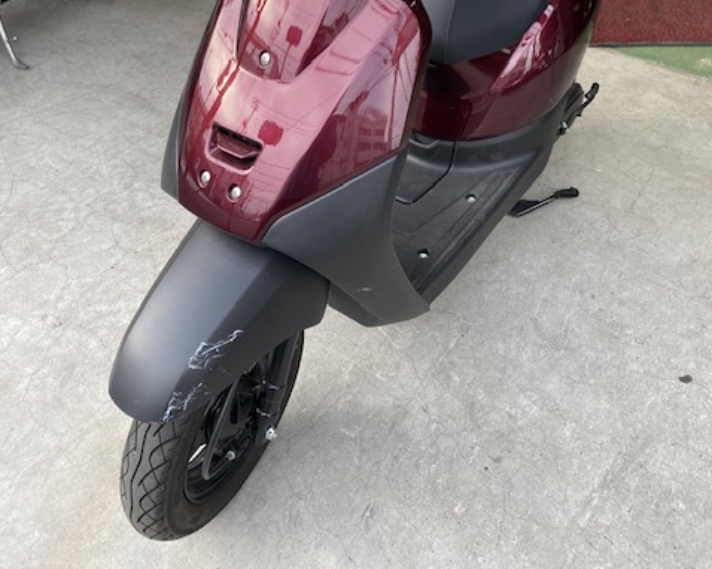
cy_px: 122
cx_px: 356
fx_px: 716
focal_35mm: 34
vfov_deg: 41.6
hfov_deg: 52.9
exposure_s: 1/211
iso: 32
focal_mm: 4.25
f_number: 1.8
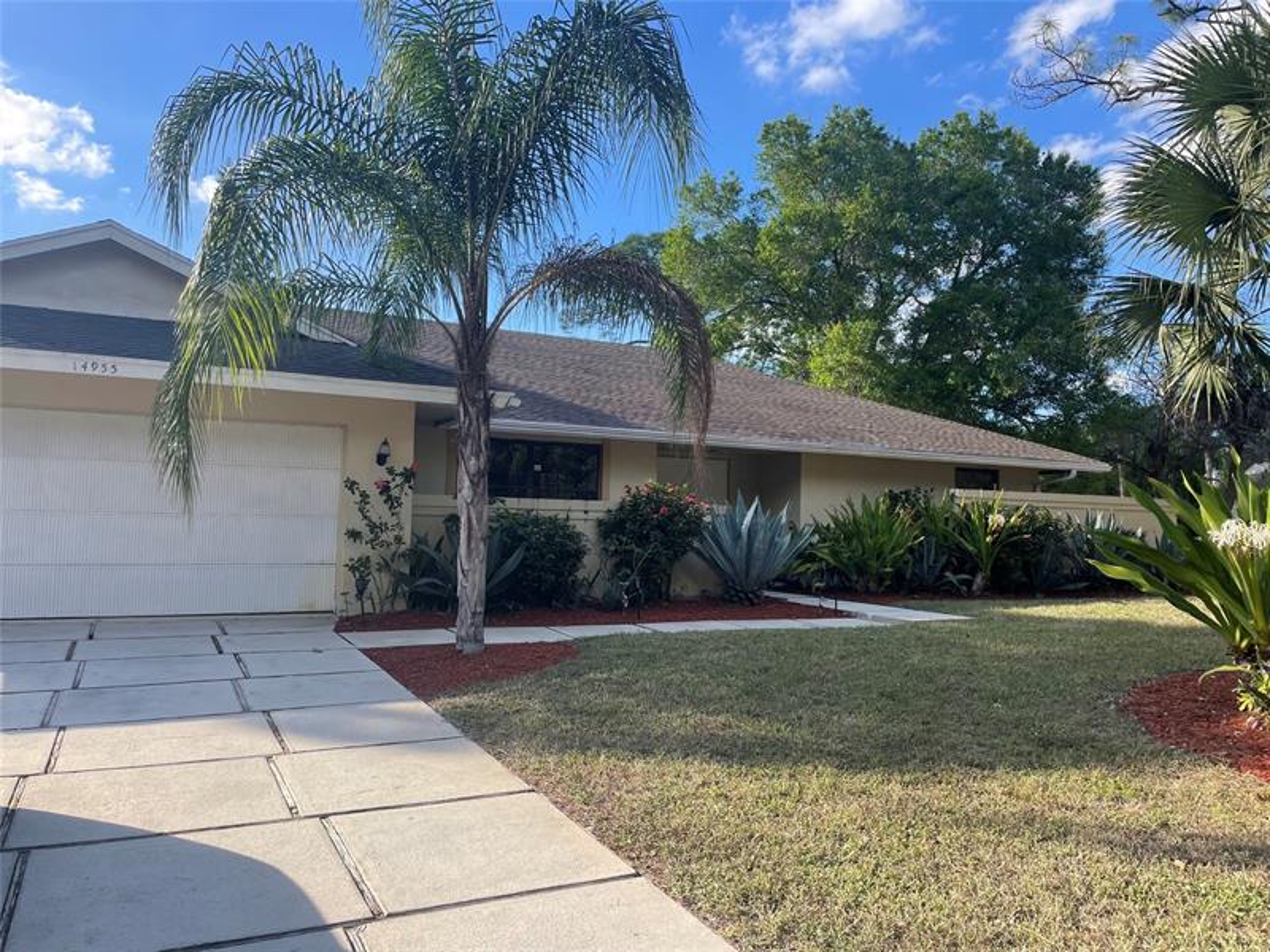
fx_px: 954
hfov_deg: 67.3
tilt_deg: +2.9
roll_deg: -1.6
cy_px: 476
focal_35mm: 26
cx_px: 635
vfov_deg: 53.1
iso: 32
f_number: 1.6
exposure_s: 1/1043
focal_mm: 4.2
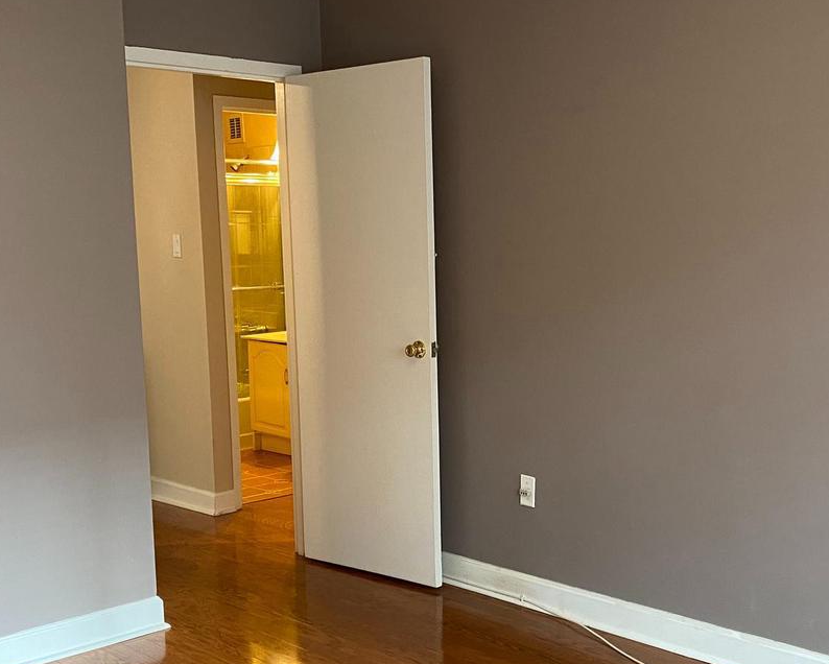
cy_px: 401
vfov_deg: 32.7
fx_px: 1129
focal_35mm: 46
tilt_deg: -8.4
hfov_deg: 40.2
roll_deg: +0.9
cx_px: 477
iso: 250
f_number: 1.8
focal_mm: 4.25
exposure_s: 1/60
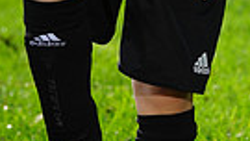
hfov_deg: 2.7
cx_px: 119
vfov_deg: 1.5
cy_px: -139
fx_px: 5331
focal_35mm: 804
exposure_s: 1/200
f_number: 8
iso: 125
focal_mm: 179
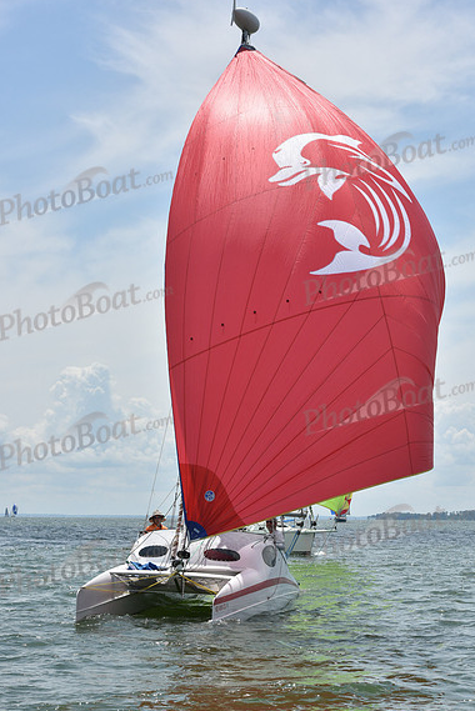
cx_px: 238
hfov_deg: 13.2
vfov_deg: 19.6
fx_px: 2056
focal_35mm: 104
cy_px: 356
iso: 320
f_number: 11
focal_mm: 102
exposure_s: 1/1000
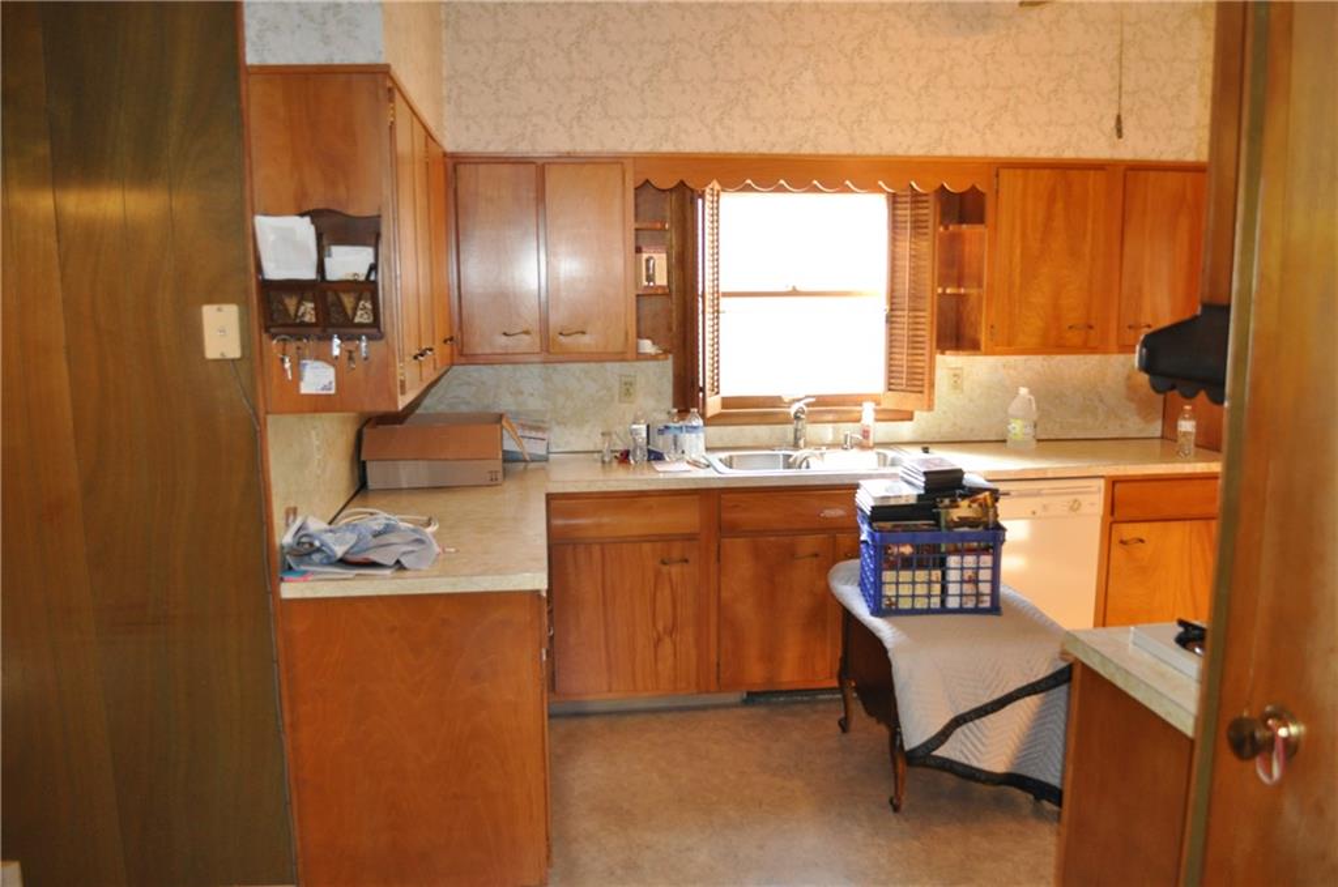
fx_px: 1002
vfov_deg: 47.8
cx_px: 669
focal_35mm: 27
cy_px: 444
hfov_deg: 67.5
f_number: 3.5
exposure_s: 1/60
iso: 800
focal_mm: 18
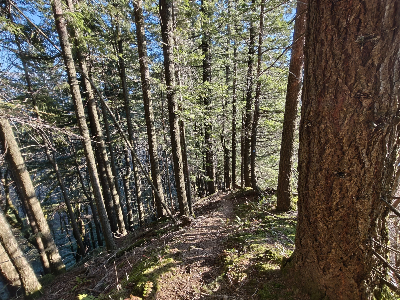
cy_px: 150
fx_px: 173
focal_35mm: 15
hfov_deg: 98.2
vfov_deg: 81.7
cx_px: 200
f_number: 2
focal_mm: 2.3
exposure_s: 1/100
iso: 400
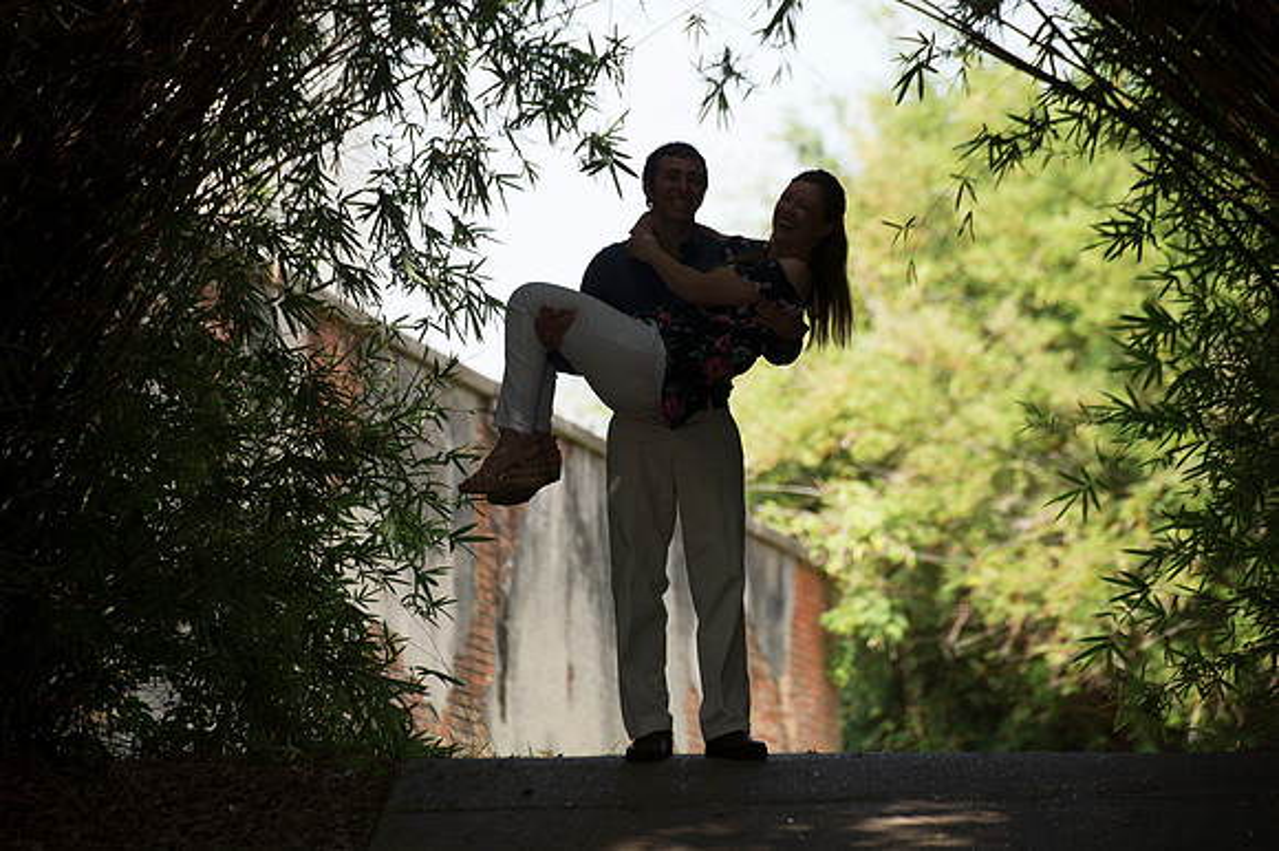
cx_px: 640
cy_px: 426
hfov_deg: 10.3
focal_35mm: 200
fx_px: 7101
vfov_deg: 6.9
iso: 200
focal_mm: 200
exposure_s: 1/320
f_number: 5
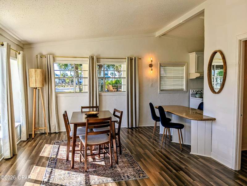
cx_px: 124
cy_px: 93
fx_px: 193
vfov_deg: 51.4
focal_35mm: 27
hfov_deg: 65.3
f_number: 1.73
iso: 48
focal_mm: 4.38
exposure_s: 1/1017
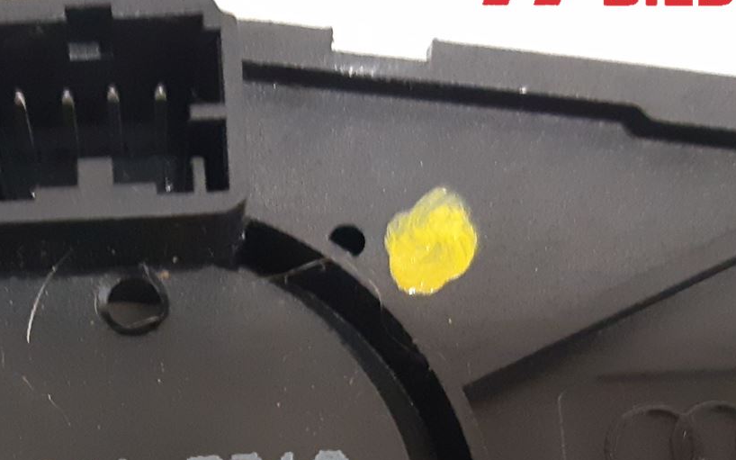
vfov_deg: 18.0
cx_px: 113
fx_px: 1384
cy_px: 545
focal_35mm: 69
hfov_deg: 28.9
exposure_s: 1/25
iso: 500
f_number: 1.7
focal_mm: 3.93
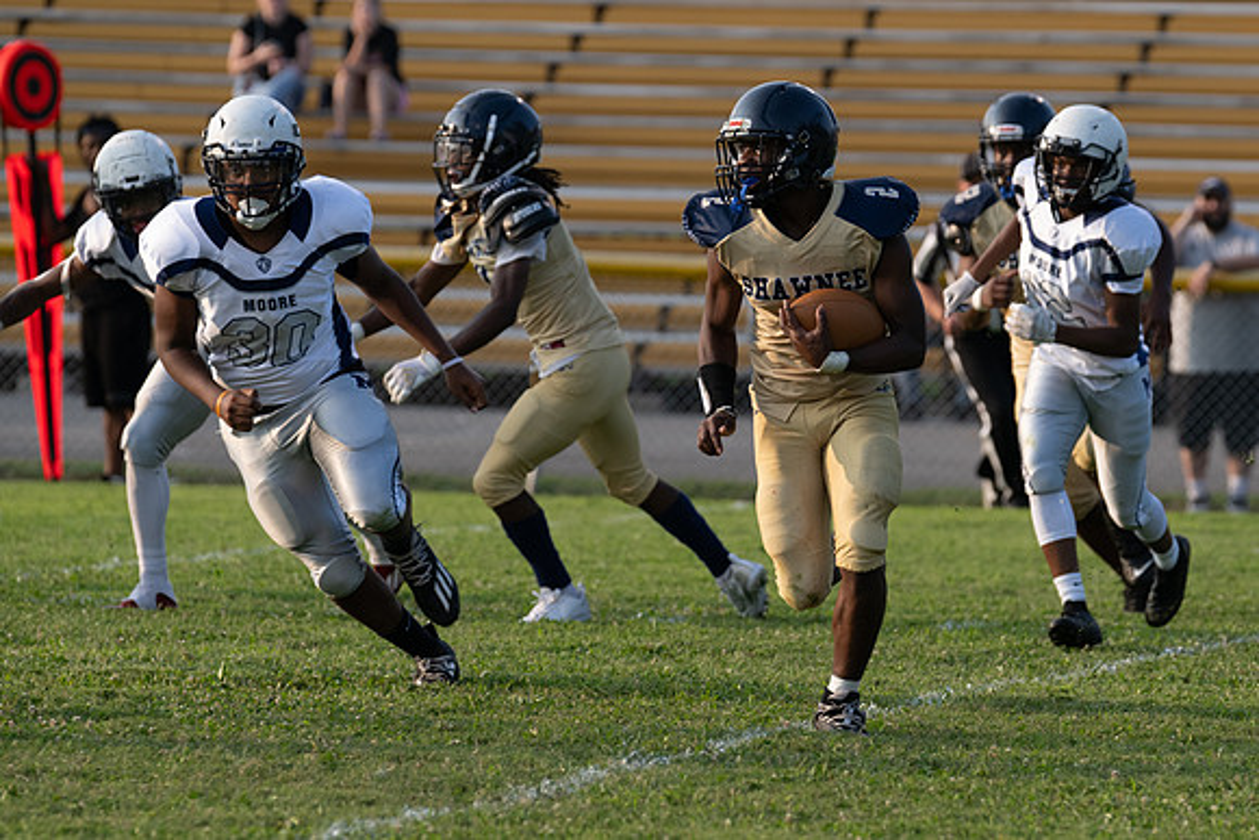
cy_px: 506
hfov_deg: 5.9
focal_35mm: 350
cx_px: 791
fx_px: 12250
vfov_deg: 3.9
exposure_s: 1/1000
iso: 400
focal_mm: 240
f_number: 4.5
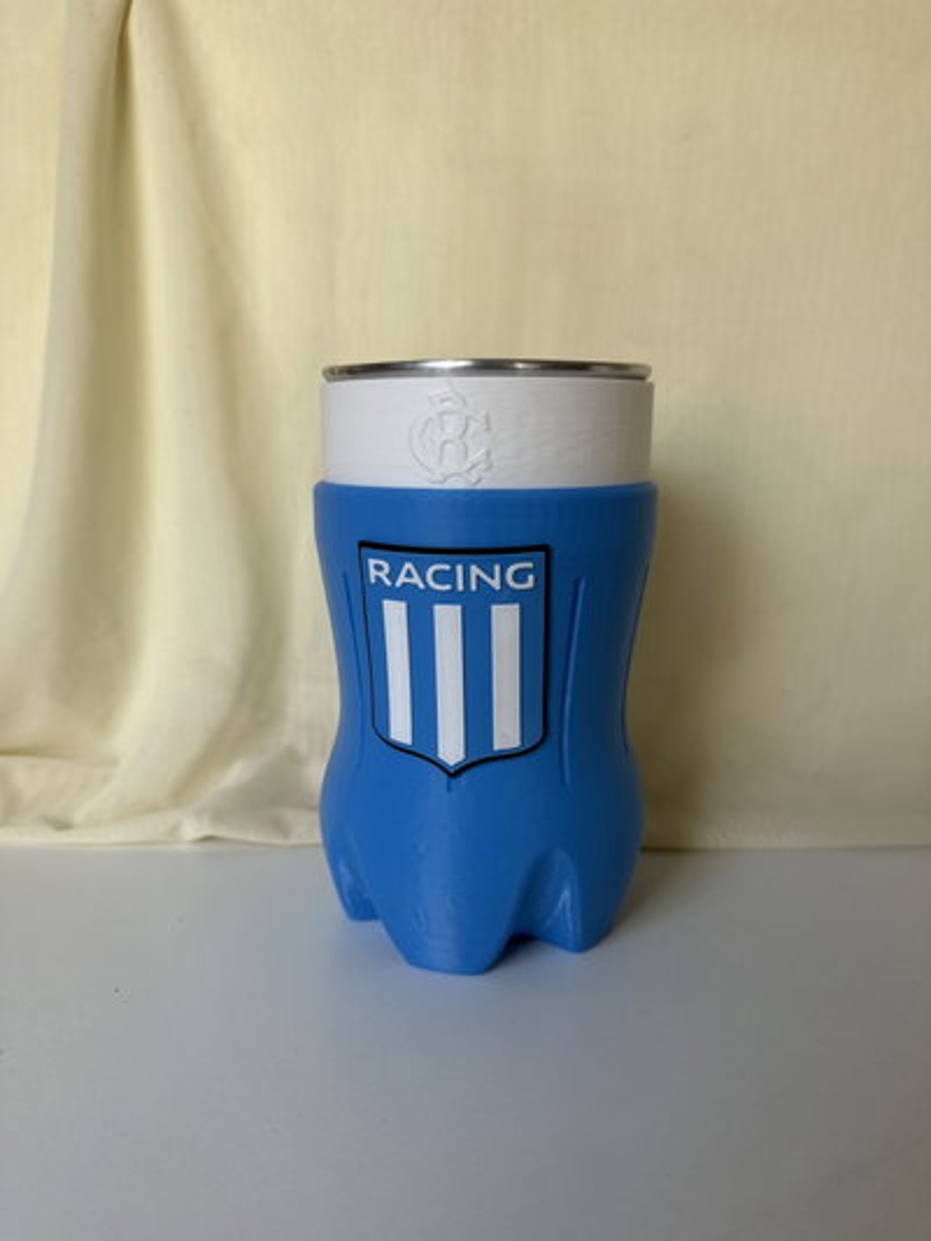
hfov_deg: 56.8
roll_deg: -0.5
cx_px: 466
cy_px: 620
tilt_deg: -10.9
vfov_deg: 71.6
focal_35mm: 24
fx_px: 860
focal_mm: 6.86
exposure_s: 1/121
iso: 64
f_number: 1.78
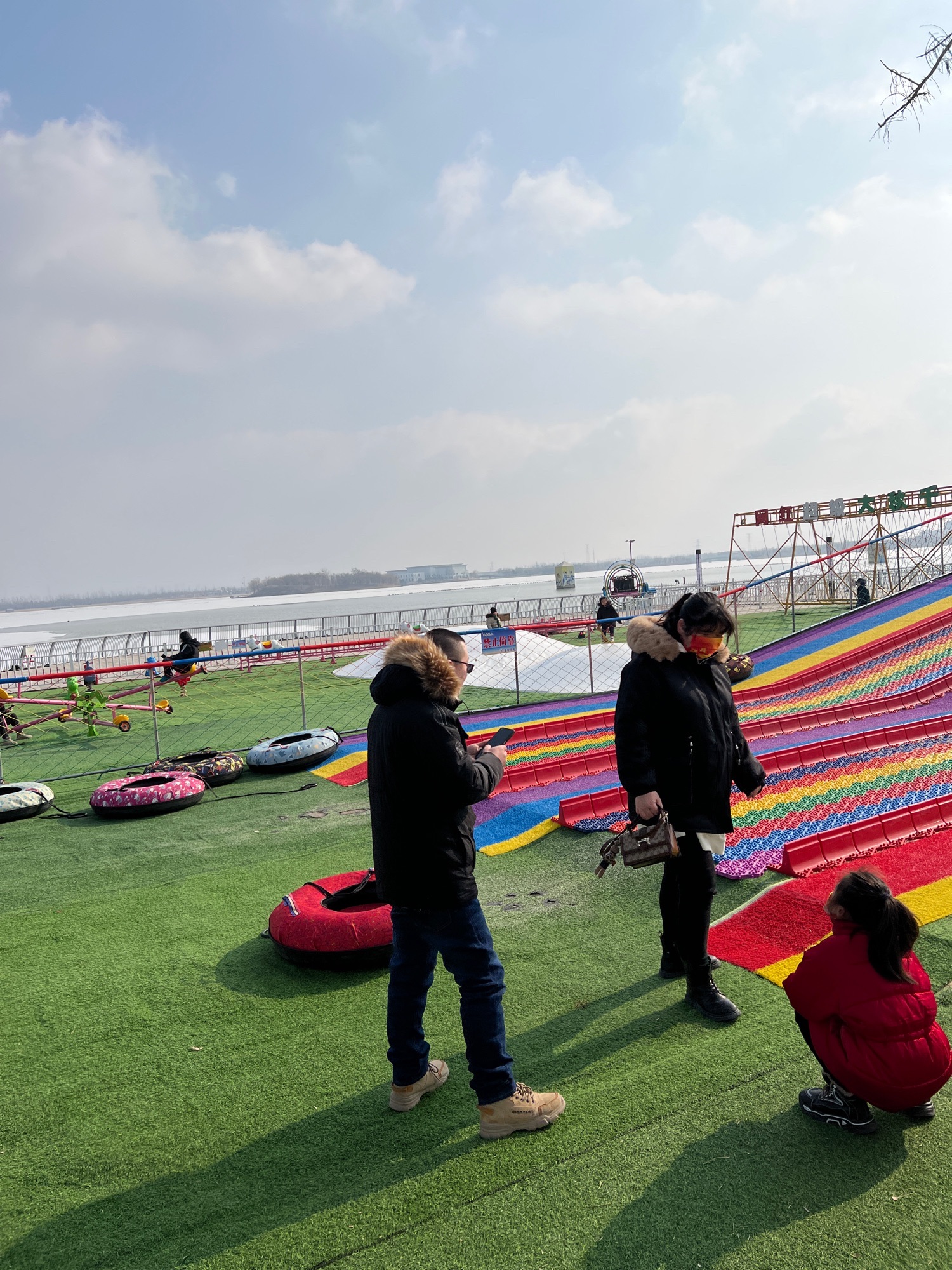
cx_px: 476
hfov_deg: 53.1
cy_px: 635
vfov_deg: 67.3
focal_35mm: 26
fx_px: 953
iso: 50
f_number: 1.5
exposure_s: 1/11364
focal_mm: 5.7
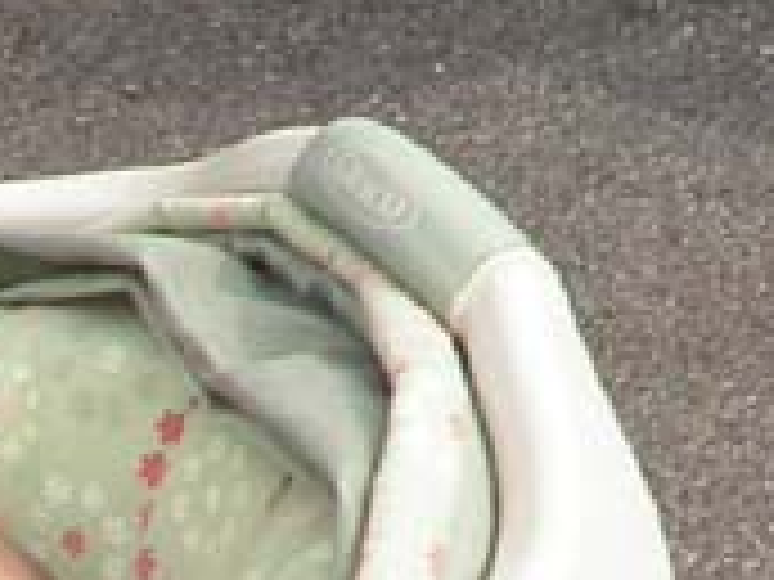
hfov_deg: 8.2
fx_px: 5053
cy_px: -1066
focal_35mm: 226
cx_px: 1768
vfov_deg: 6.1
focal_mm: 7.85
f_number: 6
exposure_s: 1/172
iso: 100
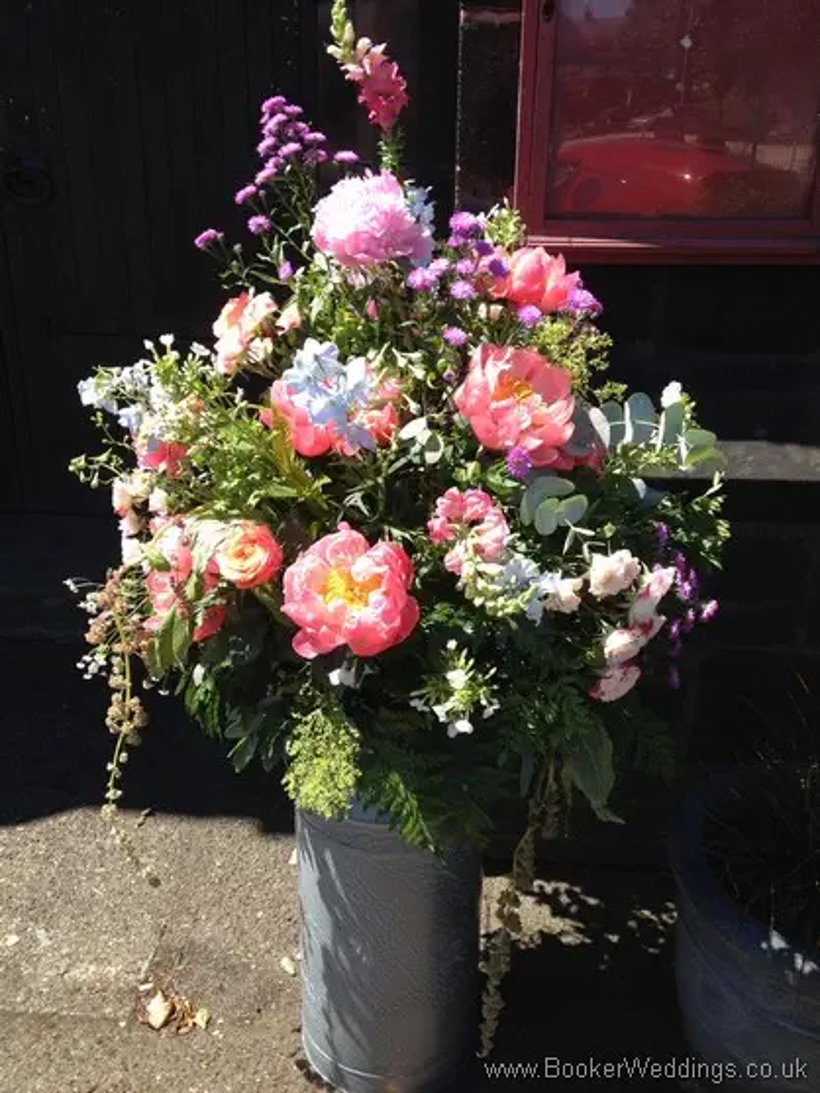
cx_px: 410
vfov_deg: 52.6
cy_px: 546
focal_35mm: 35
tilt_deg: -21.7
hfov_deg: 40.7
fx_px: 1105
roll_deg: -1.8
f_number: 2.4
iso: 50
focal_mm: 4.28
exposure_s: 1/681
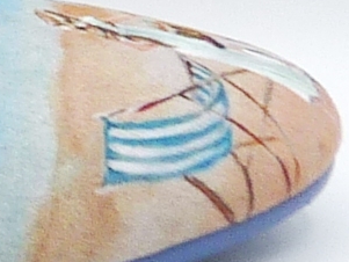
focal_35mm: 255
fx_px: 2572
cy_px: 115
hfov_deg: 7.4
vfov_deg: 5.8
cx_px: -398
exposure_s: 1/200
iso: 100
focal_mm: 4.8
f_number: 4.5
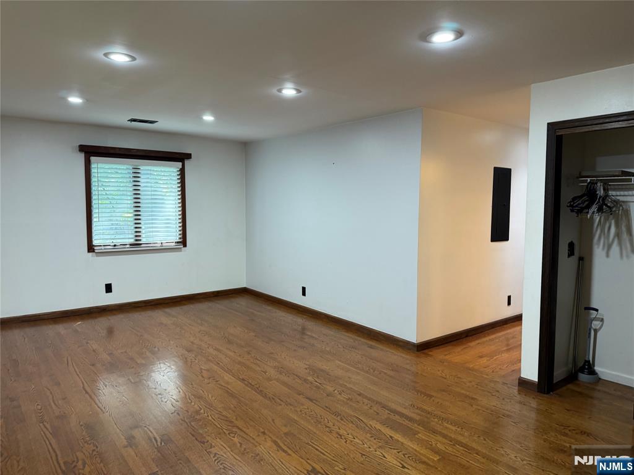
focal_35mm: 24
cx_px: 317
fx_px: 440
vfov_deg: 56.8
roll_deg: -1.2
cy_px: 238
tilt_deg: -1.7
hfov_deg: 71.6
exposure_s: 1/60
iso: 250
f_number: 1.78
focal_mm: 6.76
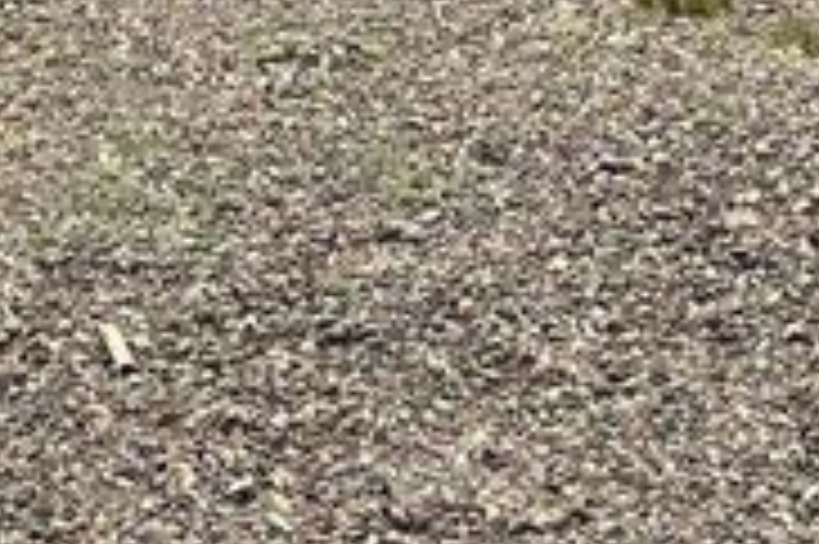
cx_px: 27
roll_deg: +0.5
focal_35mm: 164
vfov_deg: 7.4
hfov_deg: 12.4
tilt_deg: +2.2
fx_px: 3728
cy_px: -1066
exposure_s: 1/2000
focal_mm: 3.99
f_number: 1.8
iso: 32
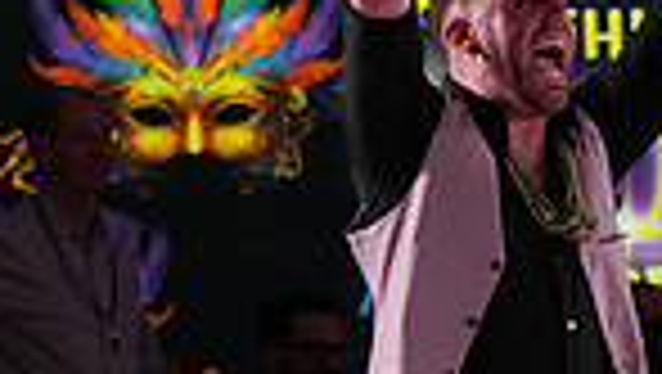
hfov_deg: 5.3
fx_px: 7186
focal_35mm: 409
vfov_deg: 3.0
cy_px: 633
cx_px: 572
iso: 2000
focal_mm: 99
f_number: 4
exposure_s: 1/400
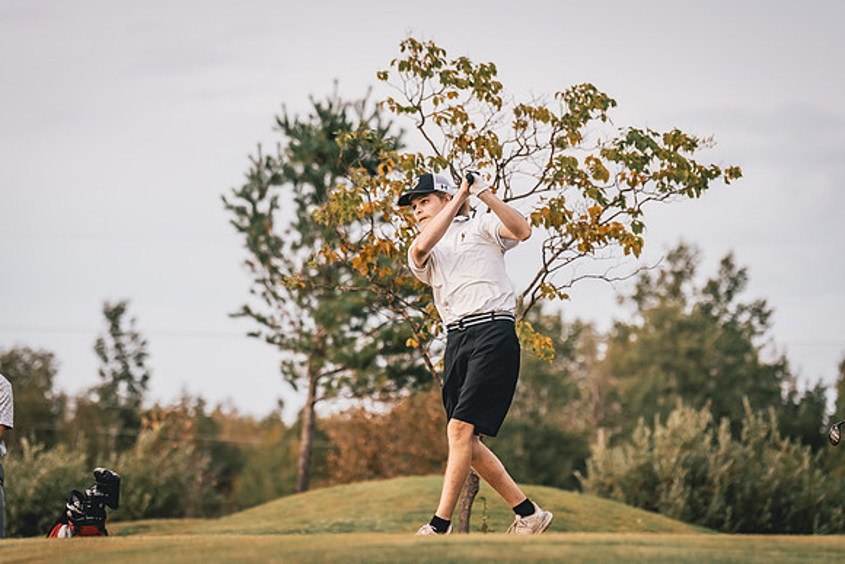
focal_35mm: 169
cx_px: 422
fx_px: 3968
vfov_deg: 8.1
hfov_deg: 12.2
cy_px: 282
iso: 400
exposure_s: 1/3200
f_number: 2.8
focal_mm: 113
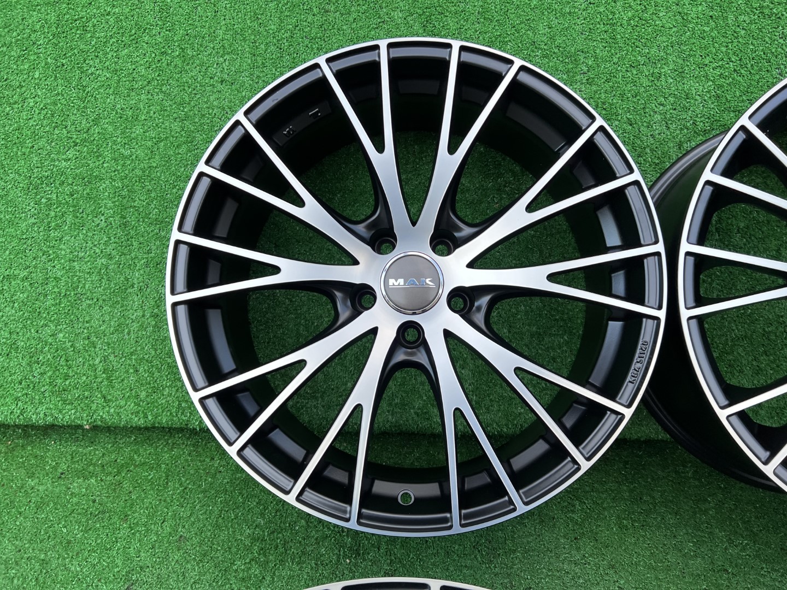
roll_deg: +0.9
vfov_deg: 53.1
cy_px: 295
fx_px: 591
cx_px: 394
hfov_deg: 67.3
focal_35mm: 26
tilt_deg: -31.2
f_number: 1.5
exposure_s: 1/121
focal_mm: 5.7
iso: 64
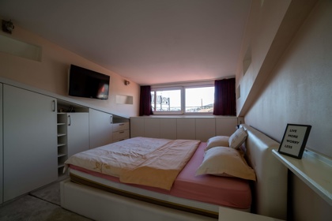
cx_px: 166
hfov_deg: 100.2
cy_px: 110
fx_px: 139
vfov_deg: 77.1
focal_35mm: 15
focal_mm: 10
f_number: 11
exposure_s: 1/1.67
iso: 100
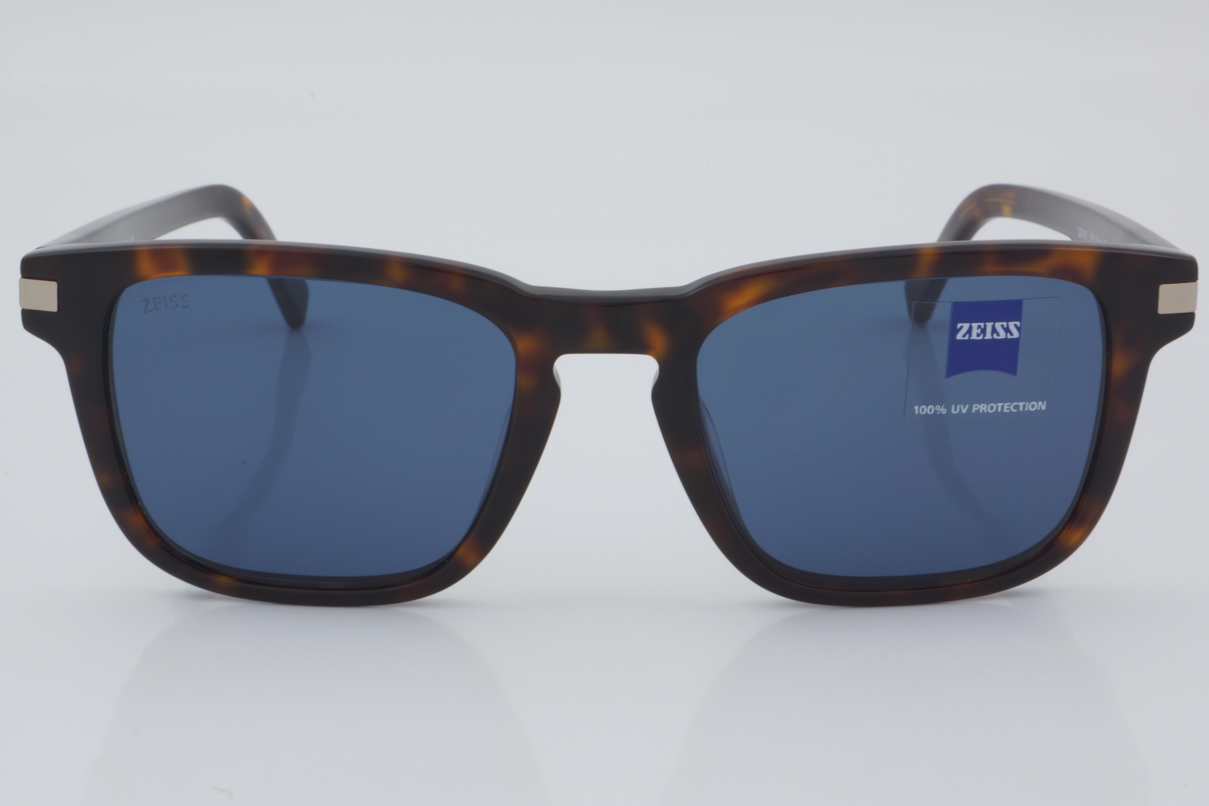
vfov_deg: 16.6
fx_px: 2770
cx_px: 604
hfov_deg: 24.6
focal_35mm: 82
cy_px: 403
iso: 100
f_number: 32
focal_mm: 55
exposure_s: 1/4
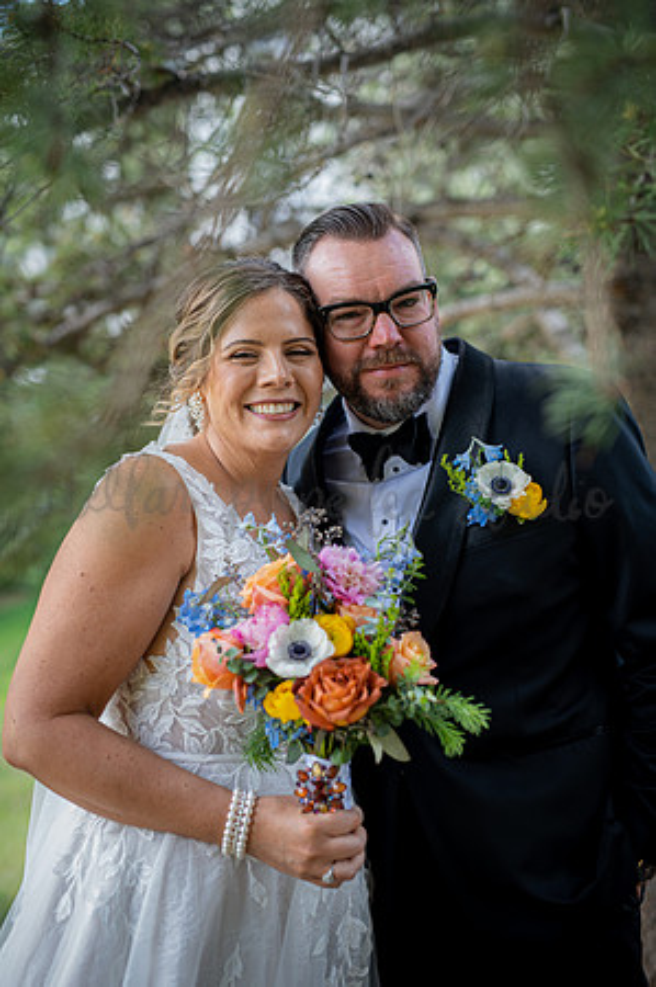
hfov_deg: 26.9
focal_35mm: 50
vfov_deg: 39.6
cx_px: 328
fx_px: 1370
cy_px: 494
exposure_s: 1/250
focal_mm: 50
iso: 125
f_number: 2.2
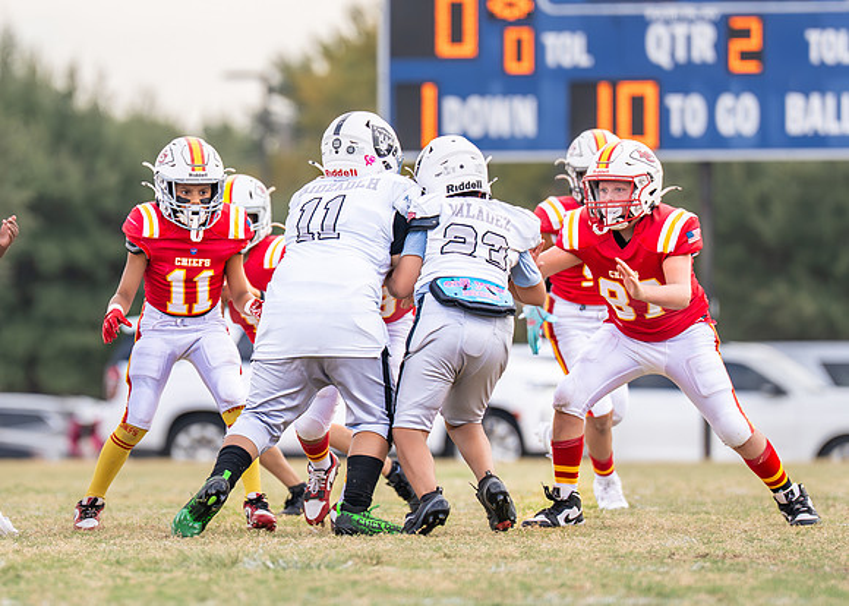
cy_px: 304
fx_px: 12563
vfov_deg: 2.8
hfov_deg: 3.9
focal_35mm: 521
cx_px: 282
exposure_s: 1/1000
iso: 160
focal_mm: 200
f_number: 2.8
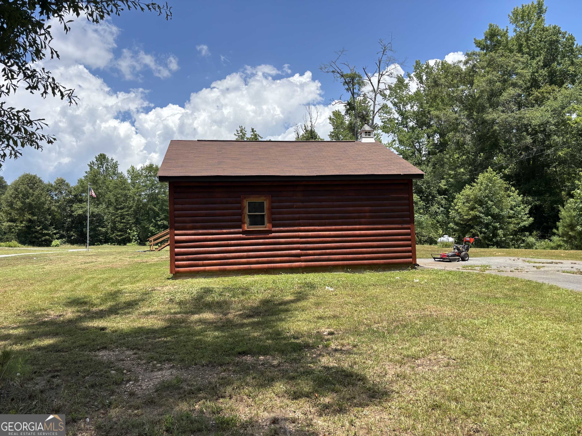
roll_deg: +1.8
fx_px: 437
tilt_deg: +3.7
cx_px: 291
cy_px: 218
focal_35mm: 26
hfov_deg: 67.3
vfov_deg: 53.1
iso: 50
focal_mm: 5.96
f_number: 1.6
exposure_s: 1/2857
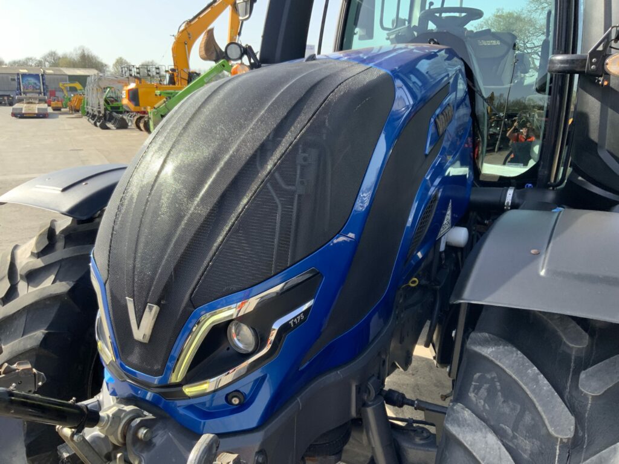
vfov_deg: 48.2
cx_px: 310
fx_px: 519
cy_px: 232
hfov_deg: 61.7
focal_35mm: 29
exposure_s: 1/397
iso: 16
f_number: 1.8
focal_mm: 3
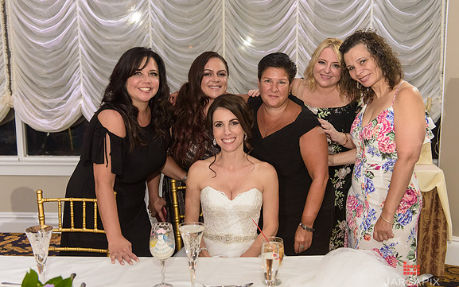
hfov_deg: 48.2
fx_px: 513
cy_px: 149
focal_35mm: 41
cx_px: 229
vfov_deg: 31.3
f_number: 3.2
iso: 2500
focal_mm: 40
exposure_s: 1/125
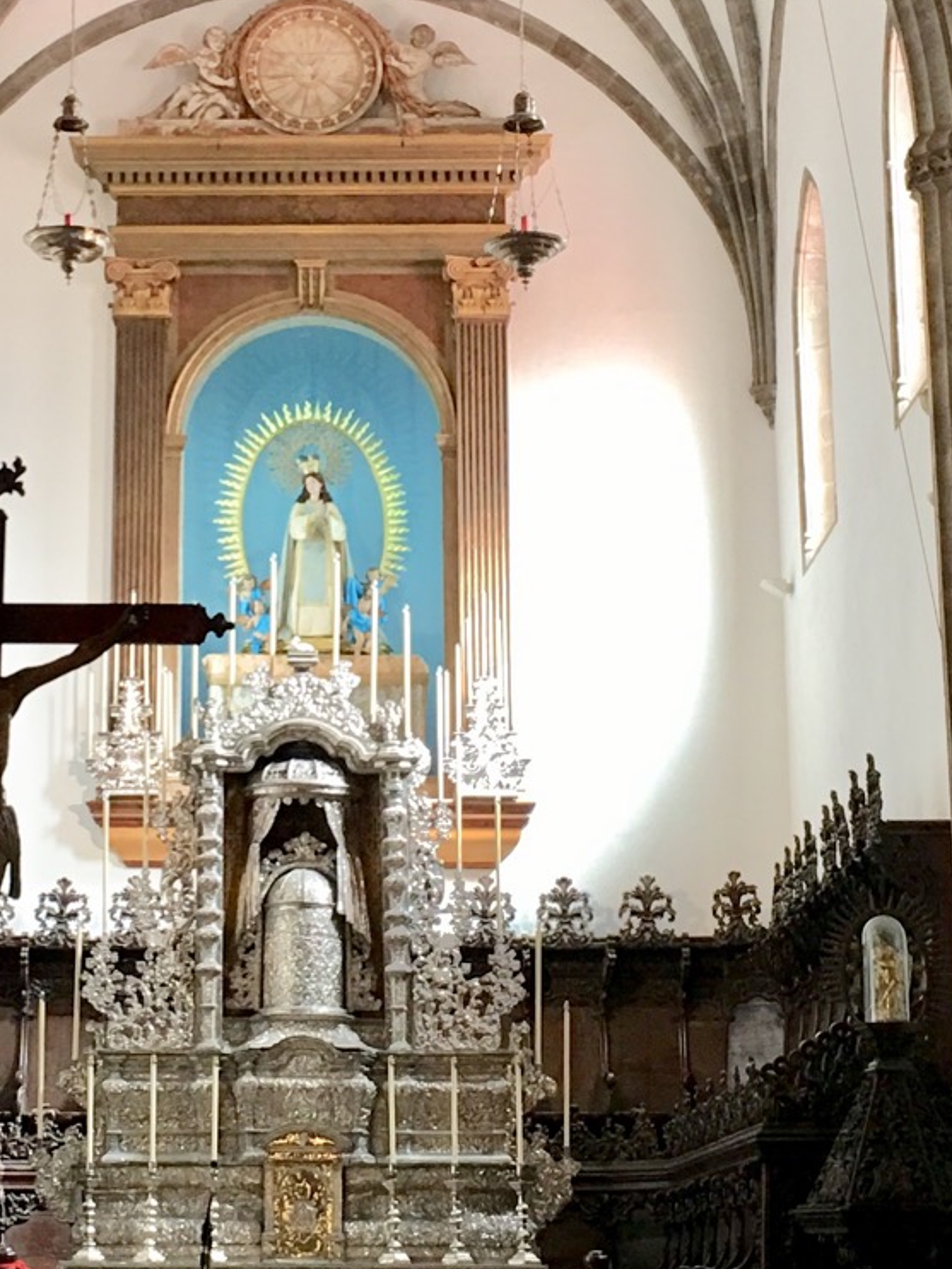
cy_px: 554
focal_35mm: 80
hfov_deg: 18.3
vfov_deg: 24.4
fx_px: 2932
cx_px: 260
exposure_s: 1/17
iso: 64
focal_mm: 4.15
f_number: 2.2
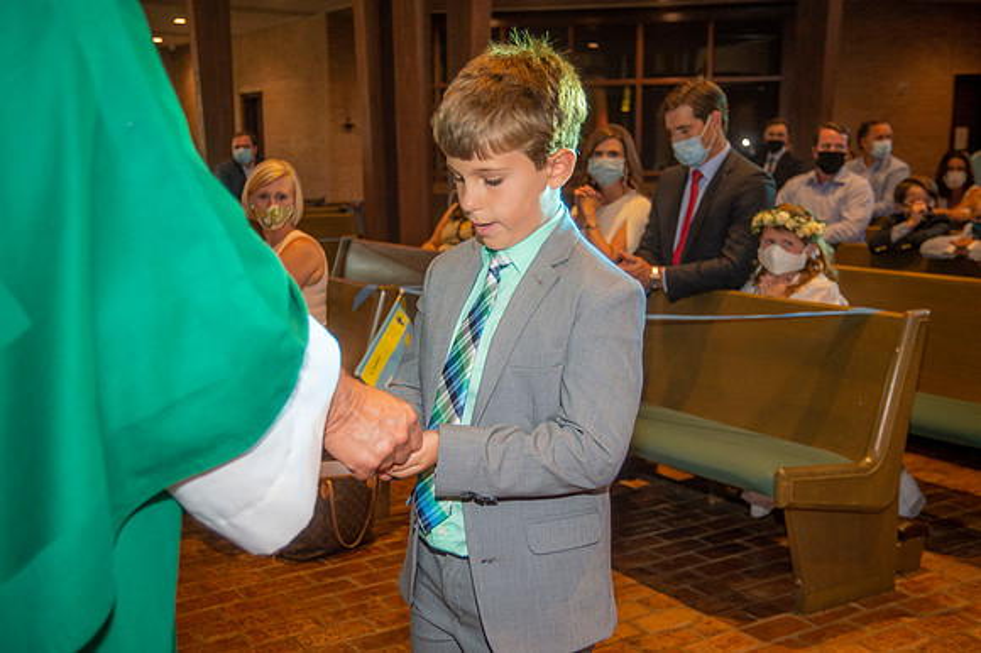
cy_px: 326
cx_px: 490
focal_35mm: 42
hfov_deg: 46.4
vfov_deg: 31.9
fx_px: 1144
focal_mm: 42
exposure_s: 1/200
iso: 1600
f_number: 5
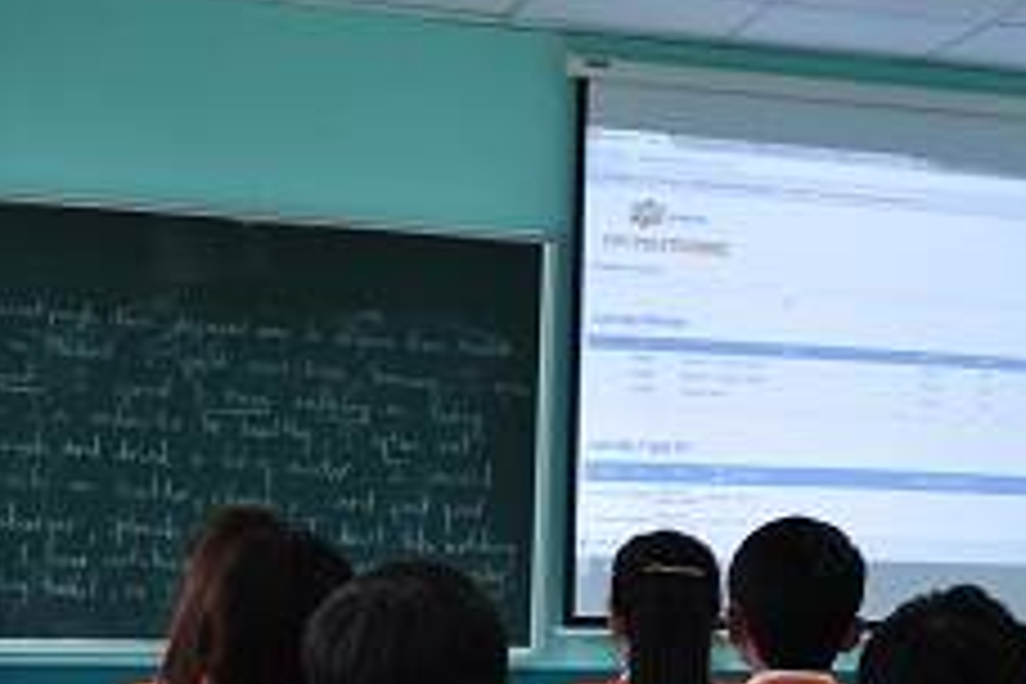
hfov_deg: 21.1
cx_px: 1116
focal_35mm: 92
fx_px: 2622
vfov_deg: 14.8
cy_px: 531
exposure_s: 1/25
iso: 400
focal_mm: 28
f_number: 7.1
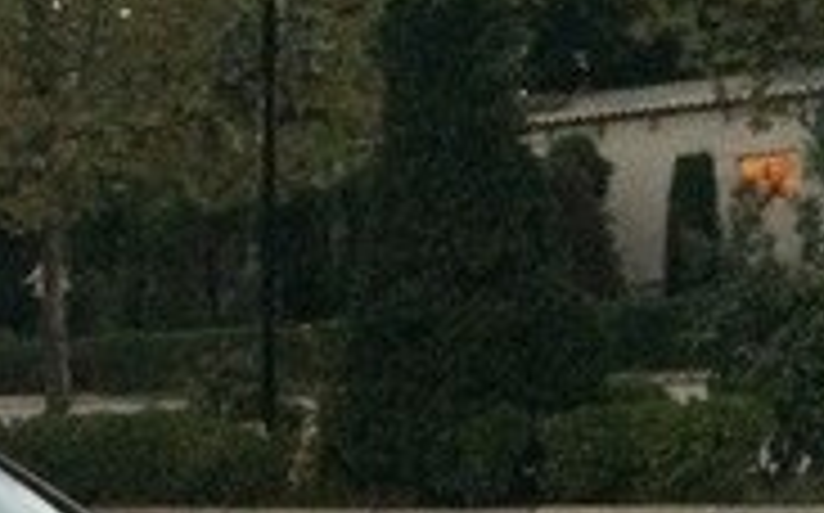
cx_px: -149
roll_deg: +4.7
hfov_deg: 17.9
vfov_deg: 10.8
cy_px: 1024
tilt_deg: -13.4
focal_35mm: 111
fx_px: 2490
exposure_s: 1/17
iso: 500
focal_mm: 4.15
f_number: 2.2
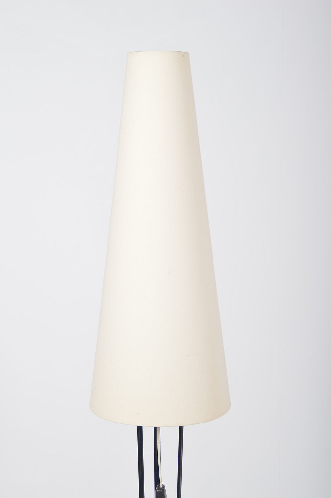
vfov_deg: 31.9
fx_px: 870
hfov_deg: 21.5
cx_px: 166
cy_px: 249
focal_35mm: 63
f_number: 7.1
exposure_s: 1/160
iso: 100
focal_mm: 42
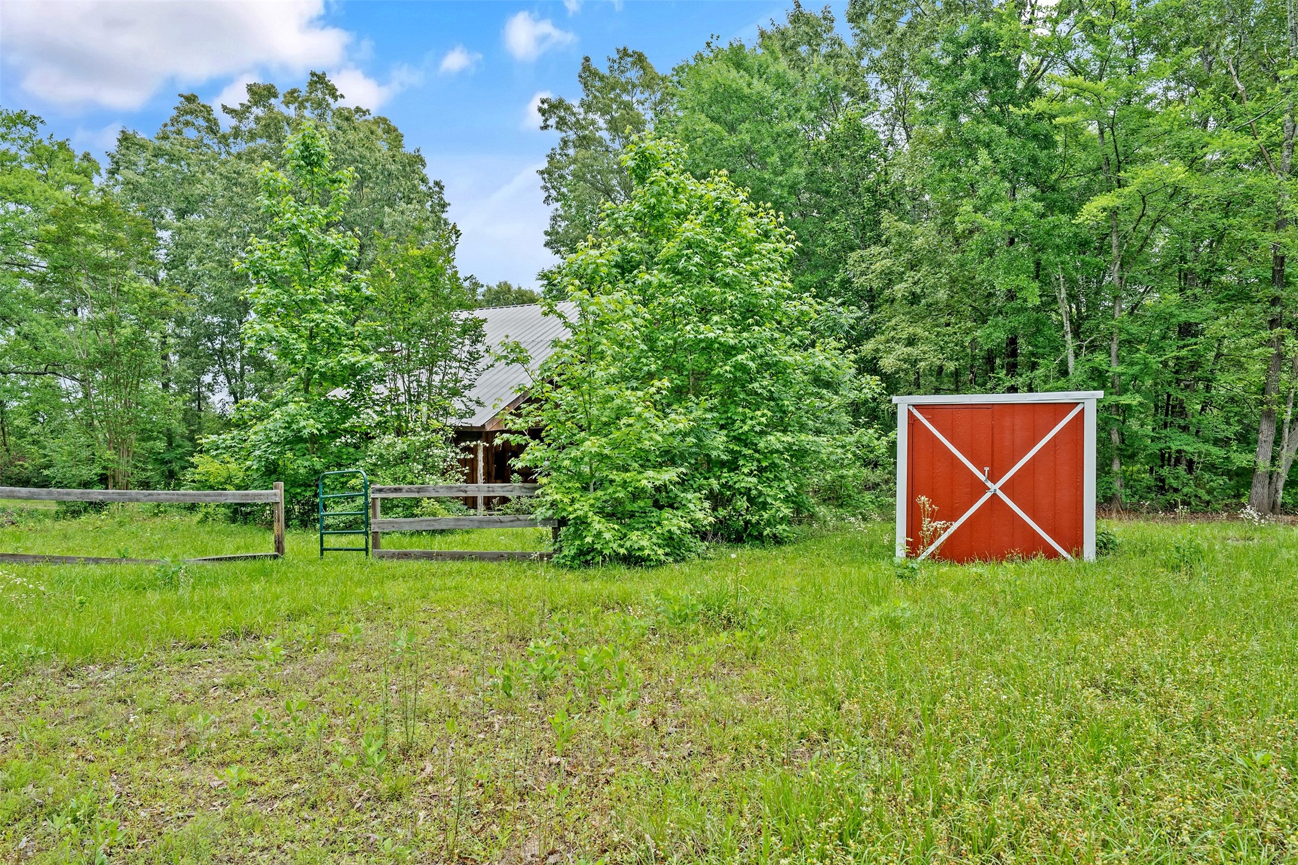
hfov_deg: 78.6
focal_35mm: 22
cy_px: 432
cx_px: 649
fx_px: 793
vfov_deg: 57.2
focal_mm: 22
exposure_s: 1/160
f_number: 8
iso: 800
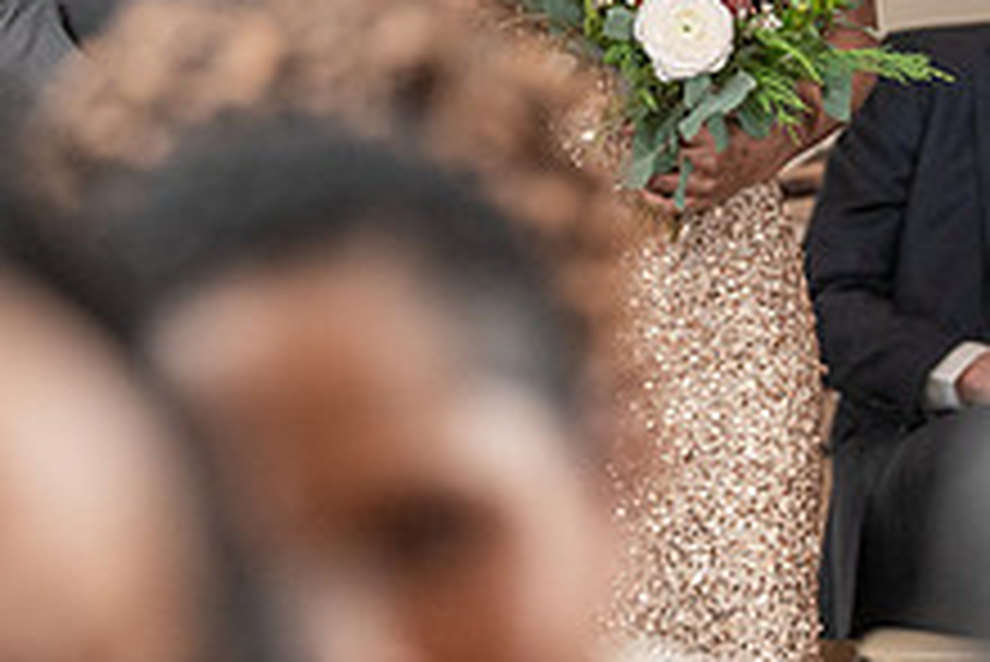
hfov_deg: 4.7
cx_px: 598
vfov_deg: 3.1
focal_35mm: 437
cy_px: -232
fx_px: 12025
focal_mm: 131
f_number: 4
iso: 2000
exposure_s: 1/200
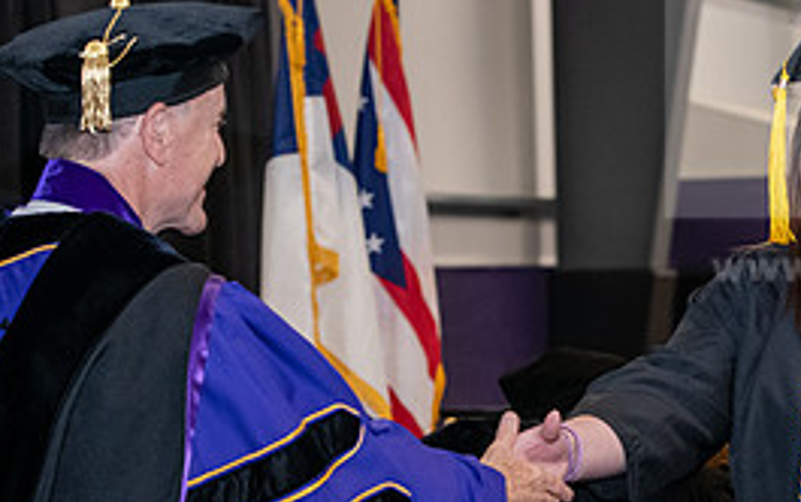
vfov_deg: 8.4
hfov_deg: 13.4
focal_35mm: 156
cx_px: 574
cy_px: 331
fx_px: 3408
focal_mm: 70
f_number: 5
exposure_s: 1/200
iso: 2500
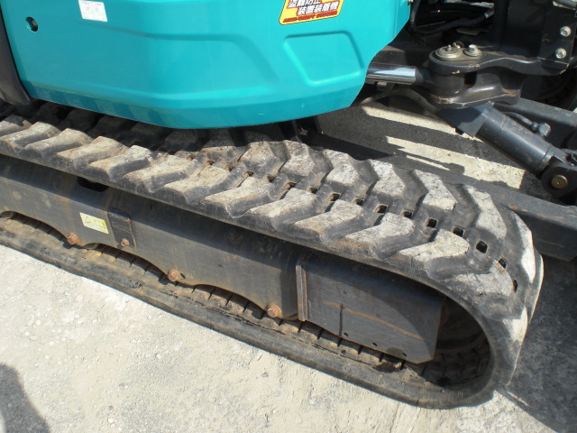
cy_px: 216
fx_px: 633
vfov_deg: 37.7
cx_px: 288
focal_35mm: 38
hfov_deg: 49.0
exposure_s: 1/250
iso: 64
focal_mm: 6.3
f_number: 5.6
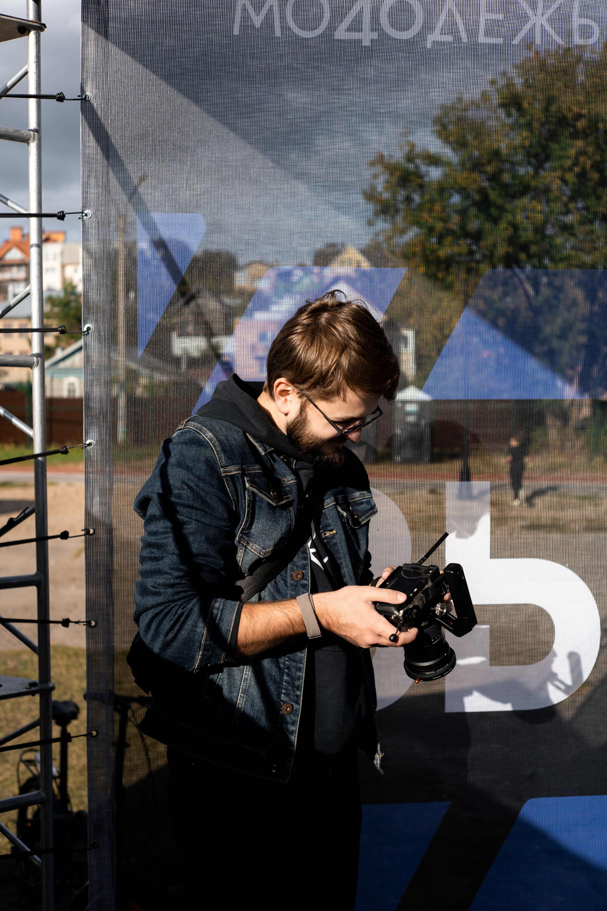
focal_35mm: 36
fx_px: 910
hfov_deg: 36.9
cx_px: 301
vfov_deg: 53.1
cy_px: 456
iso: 100
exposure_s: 1/2000
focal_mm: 35
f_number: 2.8
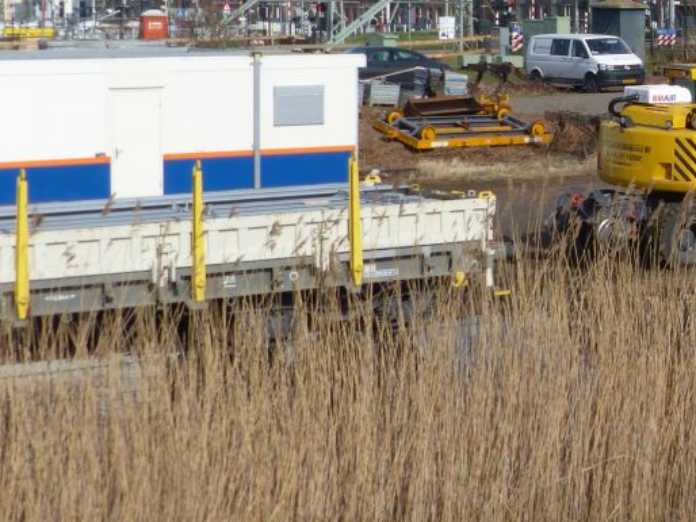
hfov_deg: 18.0
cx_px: 780
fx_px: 2112
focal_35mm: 105
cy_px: 46
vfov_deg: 14.0
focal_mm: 8.1
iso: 100
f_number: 4
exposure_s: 1/1300
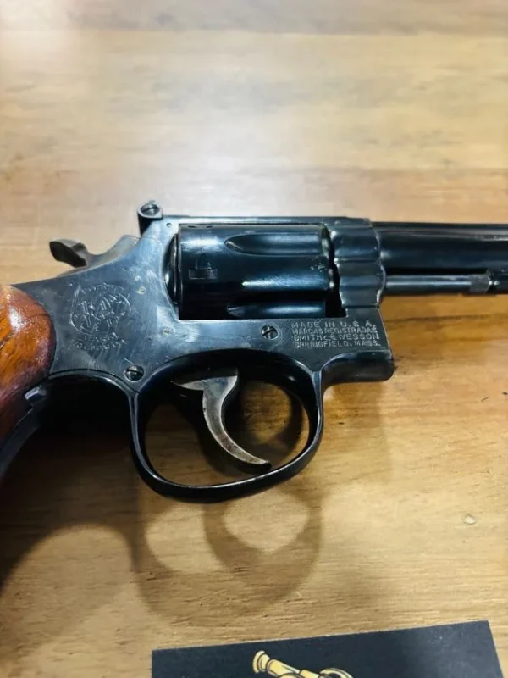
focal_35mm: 26
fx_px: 509
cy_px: 339
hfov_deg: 53.1
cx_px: 254
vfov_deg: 67.3
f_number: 1.6
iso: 320
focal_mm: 5.96
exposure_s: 1/60
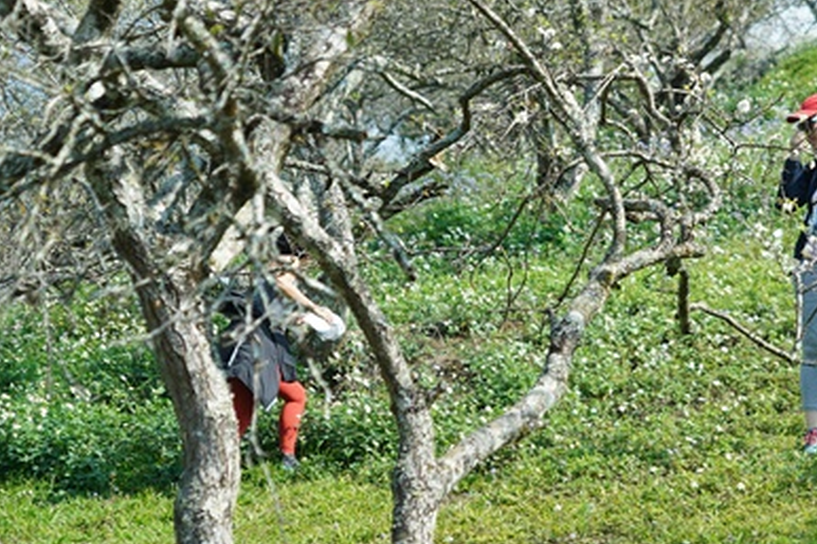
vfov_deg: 8.2
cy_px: 74
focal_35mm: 166
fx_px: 3765
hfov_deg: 12.2
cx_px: 833
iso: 160
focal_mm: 70
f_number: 4
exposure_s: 1/640
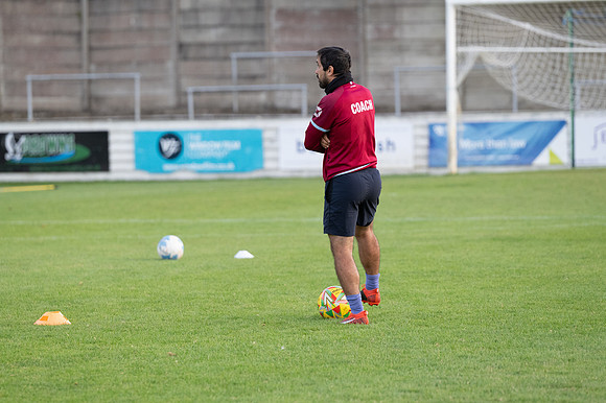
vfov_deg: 5.6
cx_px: 303
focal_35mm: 247
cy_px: 202
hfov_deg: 8.3
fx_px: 4155
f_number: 3.2
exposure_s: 1/400
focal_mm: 165
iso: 1000
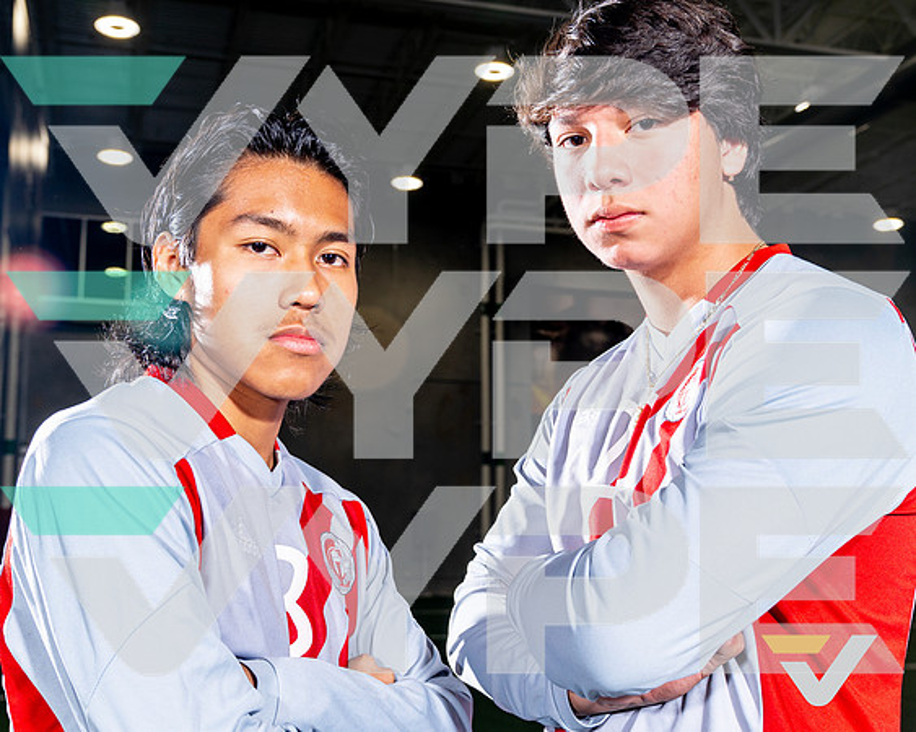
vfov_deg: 35.4
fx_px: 1147
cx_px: 458
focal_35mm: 42
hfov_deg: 43.5
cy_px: 366
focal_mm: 32
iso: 100
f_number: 5.6
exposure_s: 1/125
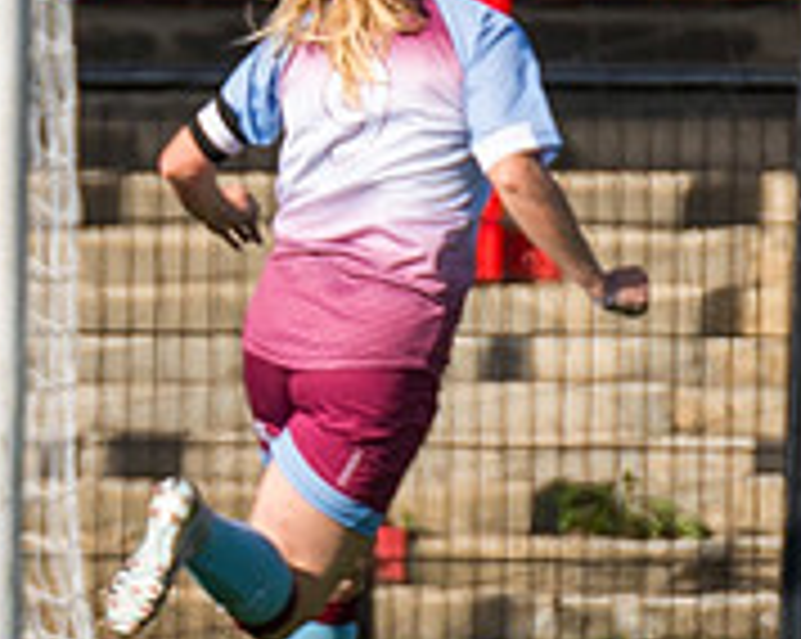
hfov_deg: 0.7
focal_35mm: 2591
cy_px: 1196
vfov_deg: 0.6
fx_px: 61356
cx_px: -737
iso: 400
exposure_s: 1/4000
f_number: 4
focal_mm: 300
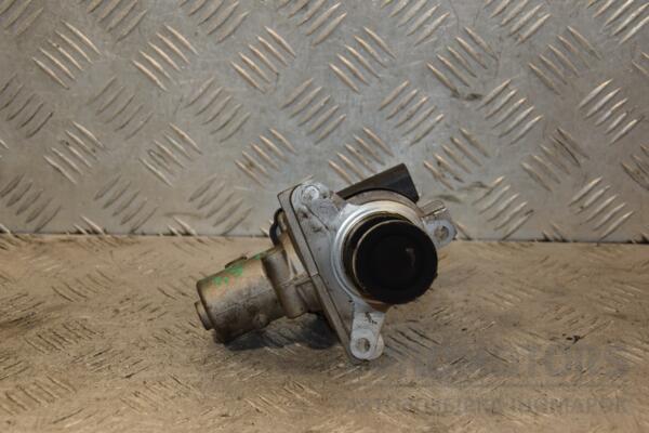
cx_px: 324
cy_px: 216
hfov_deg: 29.9
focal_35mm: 68
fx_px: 1217
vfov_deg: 20.2
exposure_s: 1/200
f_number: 5
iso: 800
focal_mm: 45
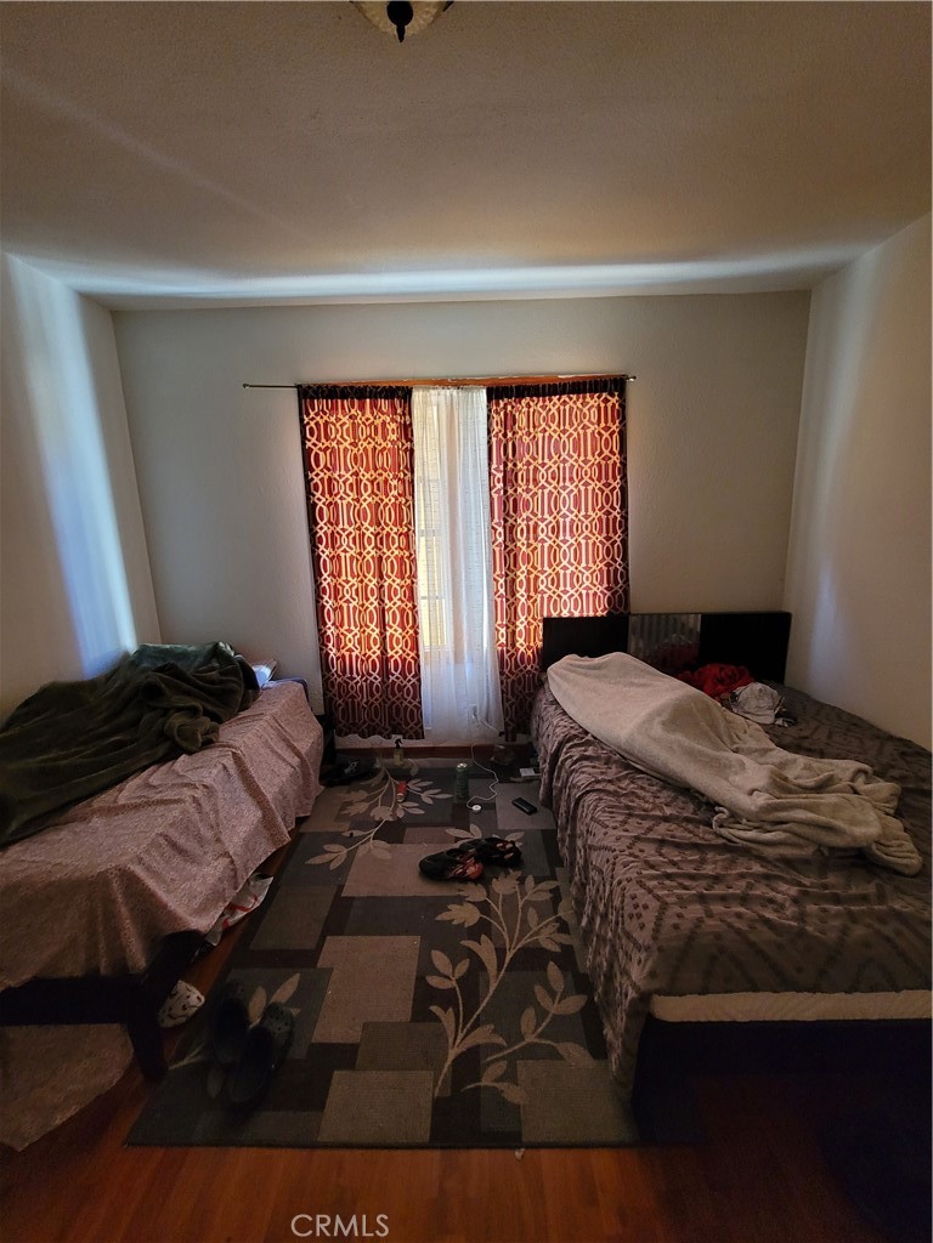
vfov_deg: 106.2
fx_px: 467
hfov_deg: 89.9
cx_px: 466
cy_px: 622
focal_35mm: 13
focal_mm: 2.2
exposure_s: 1/40
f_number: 2.2
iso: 320
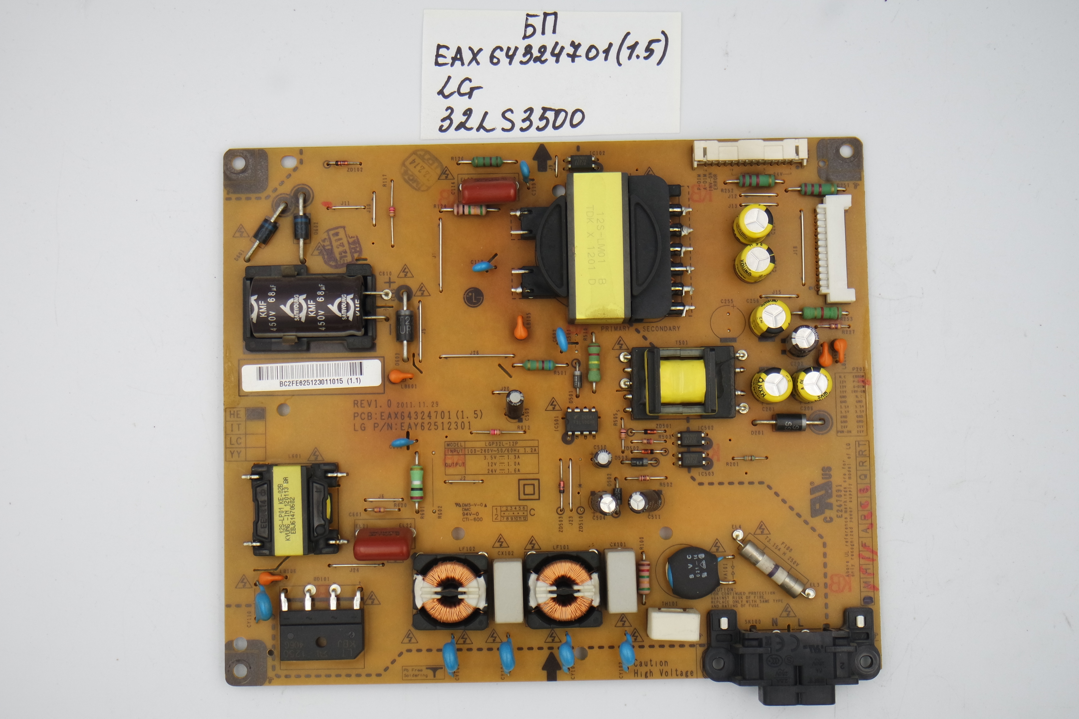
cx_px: 540
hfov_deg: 36.9
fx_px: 1618
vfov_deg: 25.1
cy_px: 360
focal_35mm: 54
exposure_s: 1/125
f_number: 5
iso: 160
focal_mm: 20
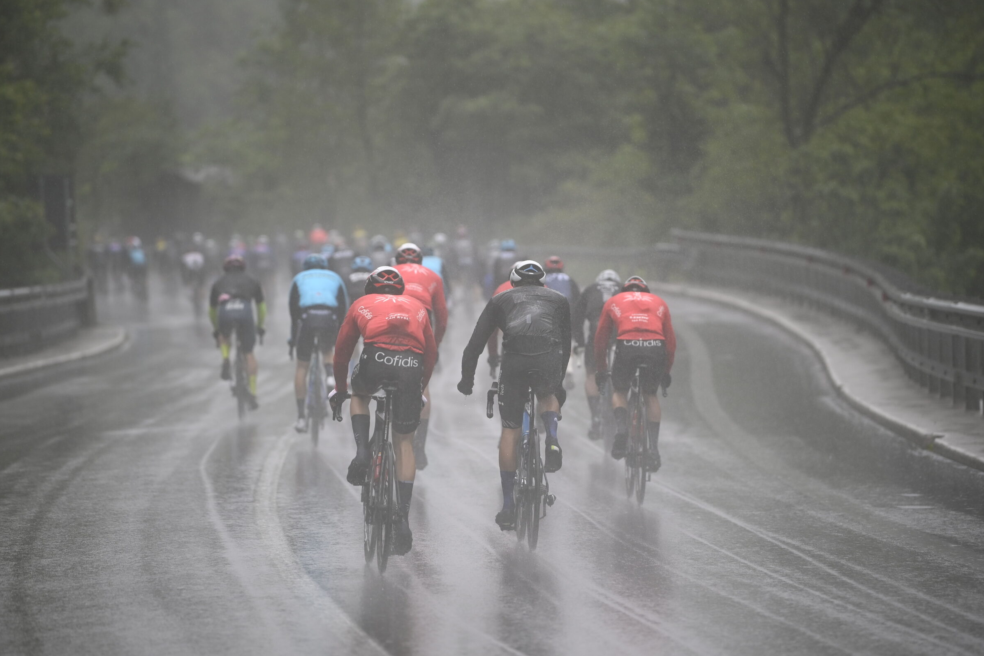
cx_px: 490
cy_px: 320
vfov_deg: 6.4
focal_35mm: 214
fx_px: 5848
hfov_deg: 9.6
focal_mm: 200
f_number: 3.2
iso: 400
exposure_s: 1/1250
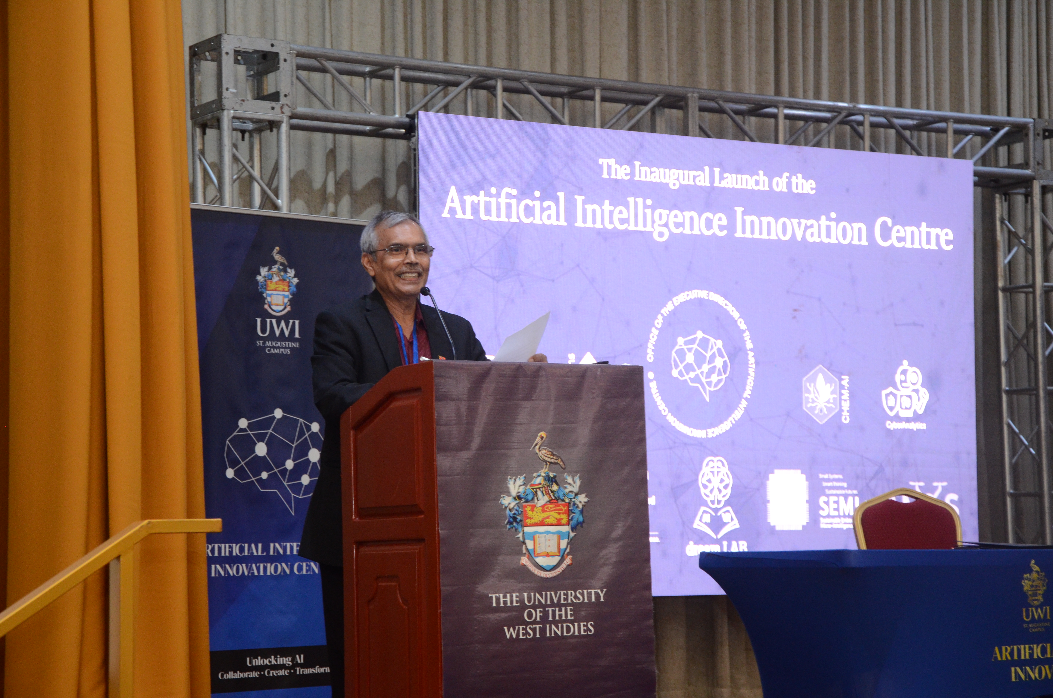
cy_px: 349
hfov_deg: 26.0
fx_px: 2277
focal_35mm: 78
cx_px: 526
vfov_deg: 17.4
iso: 1600
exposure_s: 1/60
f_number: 5.6
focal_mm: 52
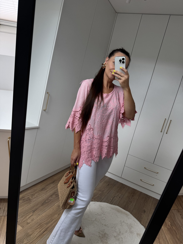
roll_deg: -12.3
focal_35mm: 24
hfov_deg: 56.8
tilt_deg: -31.3
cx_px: 92
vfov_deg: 71.6
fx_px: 169
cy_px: 122
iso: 64
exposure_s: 1/176
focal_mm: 6.76
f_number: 1.78
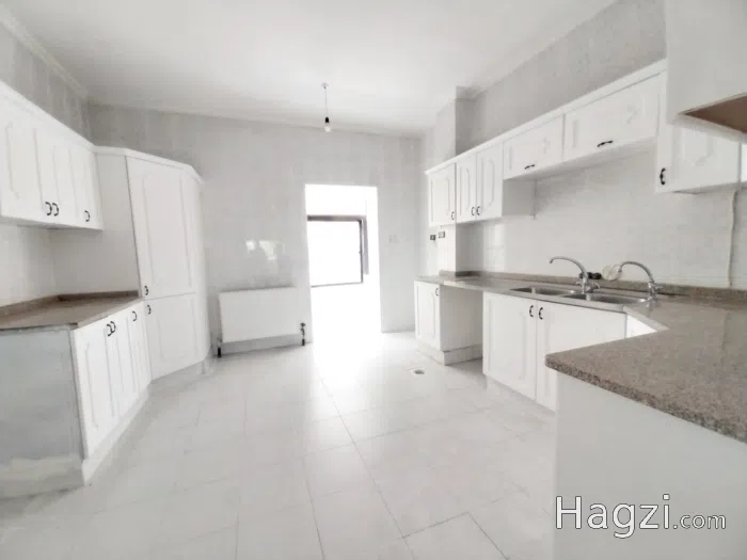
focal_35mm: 13
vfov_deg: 89.9
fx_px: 281
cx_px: 374
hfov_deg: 106.2
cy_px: 280
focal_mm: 1.3
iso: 200
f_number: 2.2
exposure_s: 1/33
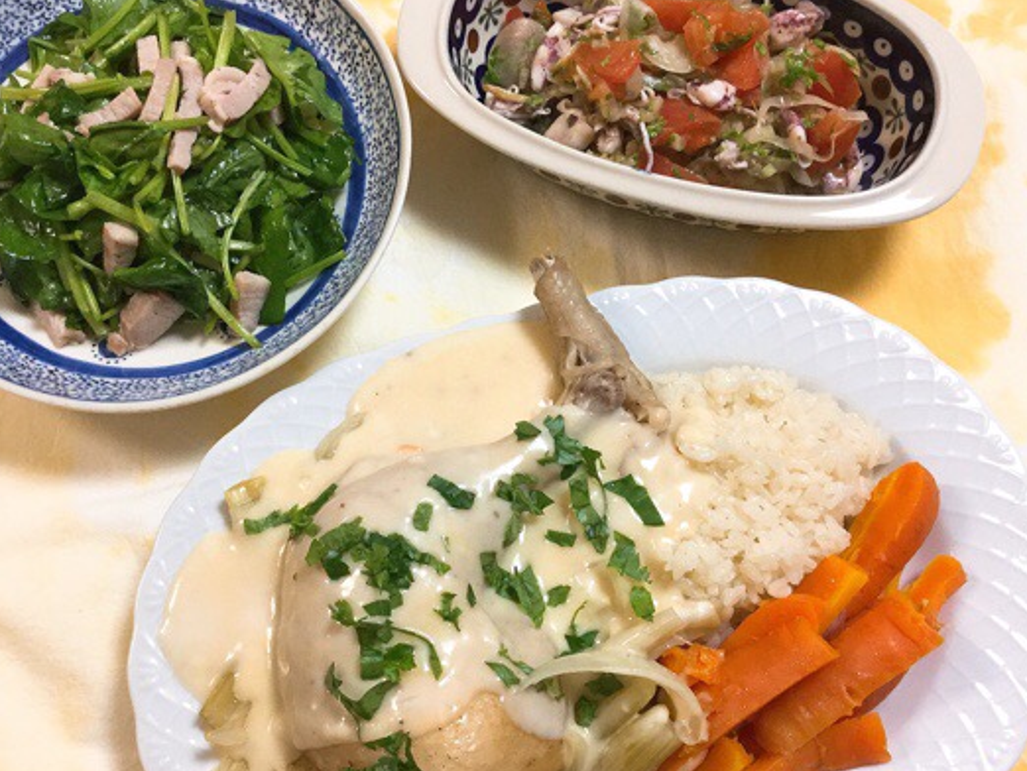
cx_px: 472
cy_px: 433
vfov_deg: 37.7
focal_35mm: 38
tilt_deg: -73.4
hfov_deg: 48.9
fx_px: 1128
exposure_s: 1/30
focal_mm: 3.3
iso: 100
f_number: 2.4
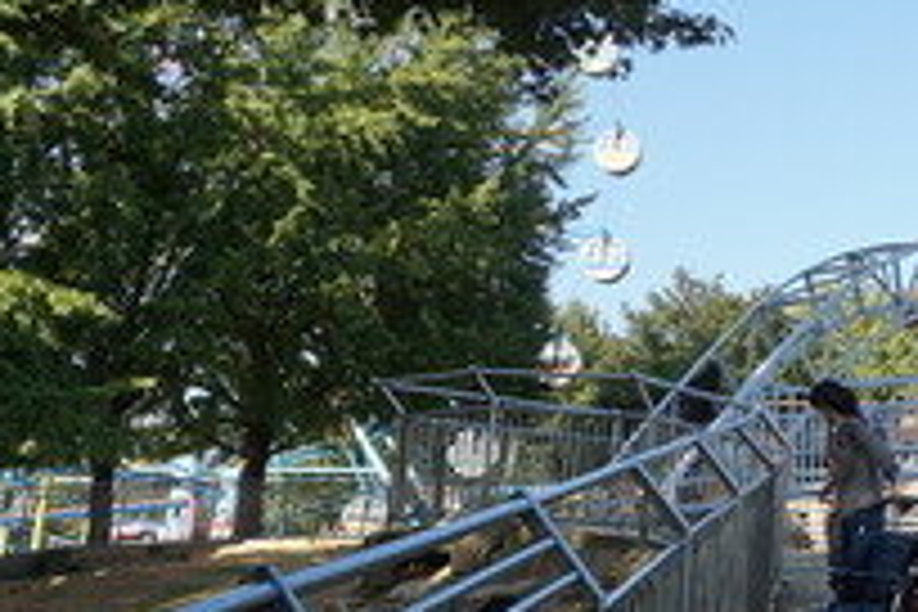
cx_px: 1179
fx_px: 1683
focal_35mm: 66
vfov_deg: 20.3
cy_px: 101
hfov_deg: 26.2
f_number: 8
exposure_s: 1/125
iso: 100
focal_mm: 16
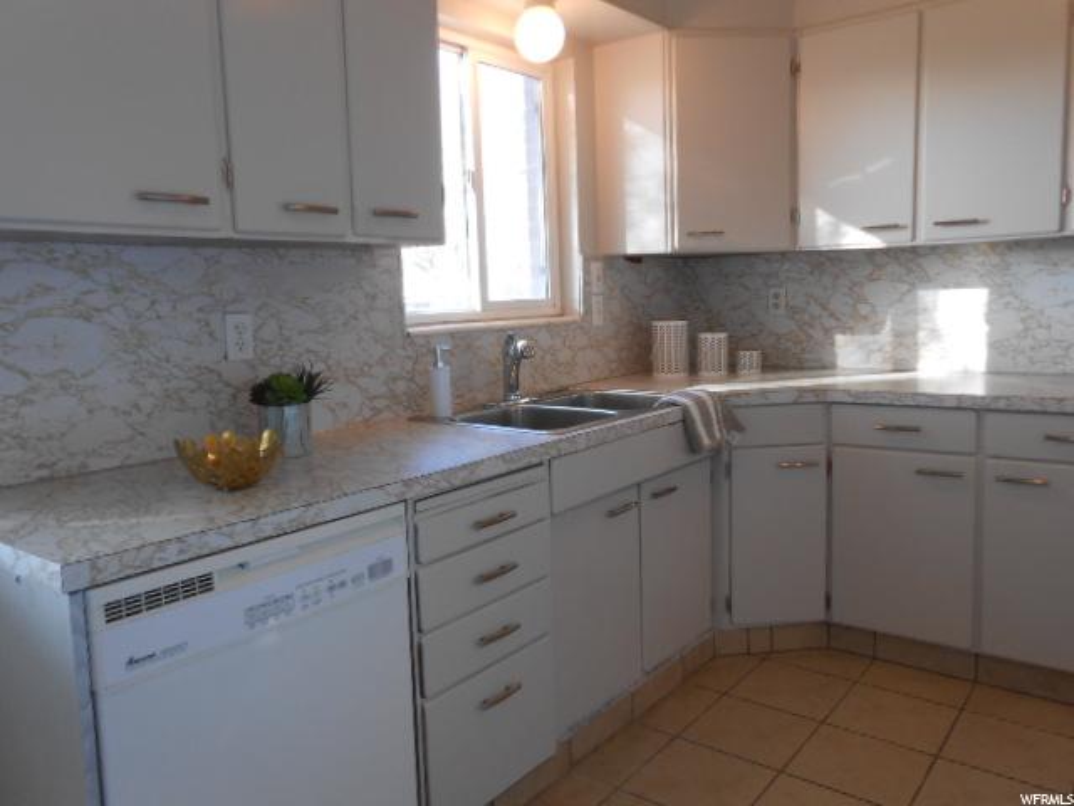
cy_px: 403
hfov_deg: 67.3
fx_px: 807
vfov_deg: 53.1
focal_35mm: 26
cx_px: 537
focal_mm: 4.6
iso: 125
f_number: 3.5
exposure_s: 1/30
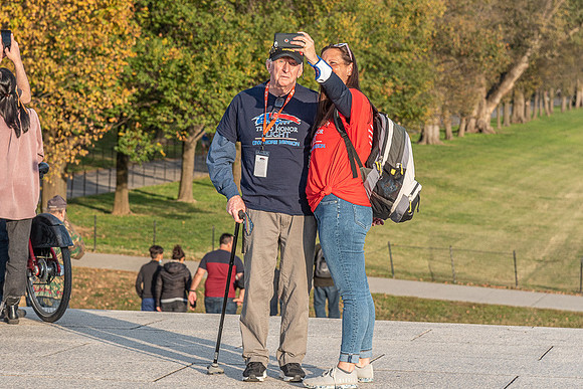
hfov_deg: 13.1
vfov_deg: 8.8
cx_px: 307
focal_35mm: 156
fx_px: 2533
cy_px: 145
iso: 500
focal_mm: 120
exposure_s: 1/800
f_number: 7.1
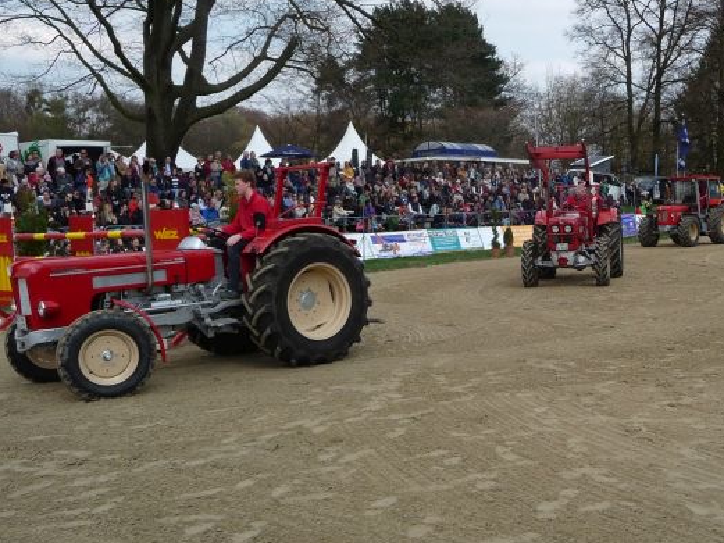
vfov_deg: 33.6
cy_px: 286
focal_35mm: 43
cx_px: 532
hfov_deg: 42.6
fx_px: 900
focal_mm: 4.7
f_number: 3.3
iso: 100
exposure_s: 1/800
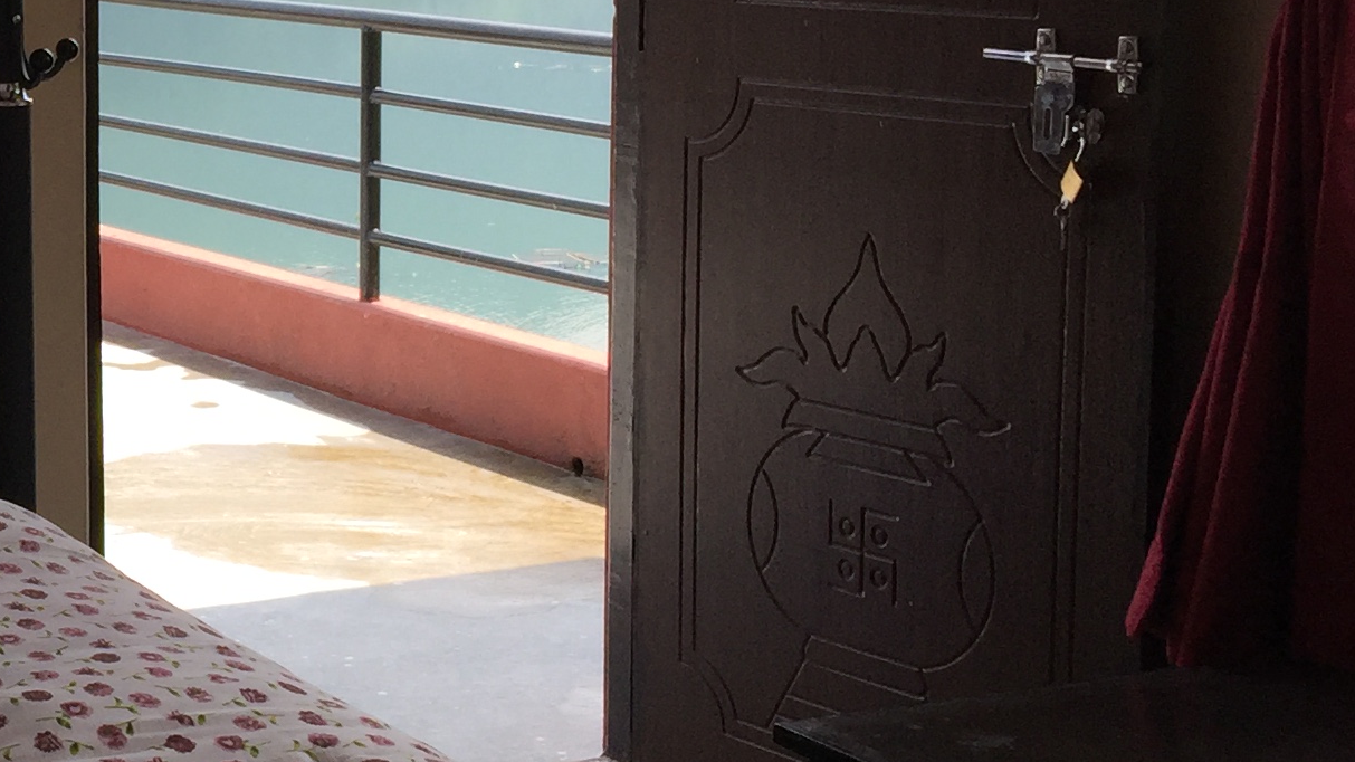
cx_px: -117
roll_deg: +0.5
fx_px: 3054
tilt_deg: -8.2
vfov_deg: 14.2
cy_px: 325
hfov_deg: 23.5
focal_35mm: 85
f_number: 2.2
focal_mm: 4.15
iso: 32
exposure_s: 1/648
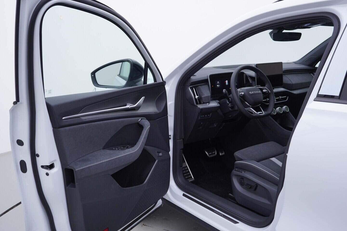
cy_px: 116
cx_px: 174
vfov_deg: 36.9
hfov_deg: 53.1
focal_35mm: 36
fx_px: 347
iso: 125
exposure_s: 1/60
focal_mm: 24
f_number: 3.5
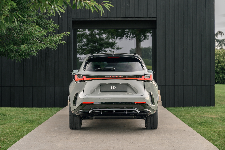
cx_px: 112
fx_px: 437
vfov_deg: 19.5
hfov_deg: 28.8
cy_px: 75
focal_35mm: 70
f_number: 4
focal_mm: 70
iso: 250
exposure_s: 1/200
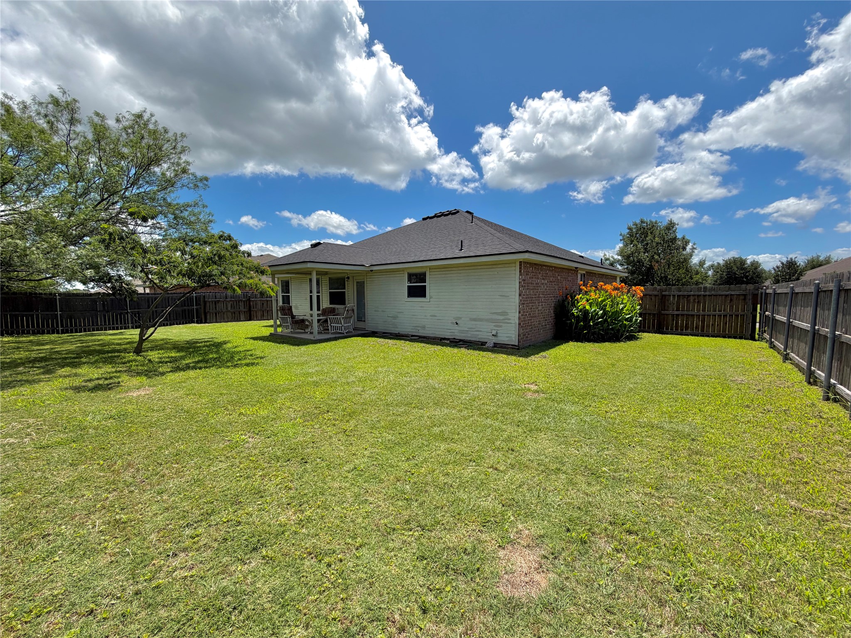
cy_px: 319
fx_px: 344
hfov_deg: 102.1
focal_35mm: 14
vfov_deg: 85.7
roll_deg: +0.3
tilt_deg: -4.6
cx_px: 426
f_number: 2.2
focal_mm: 2.22
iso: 20
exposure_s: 1/985
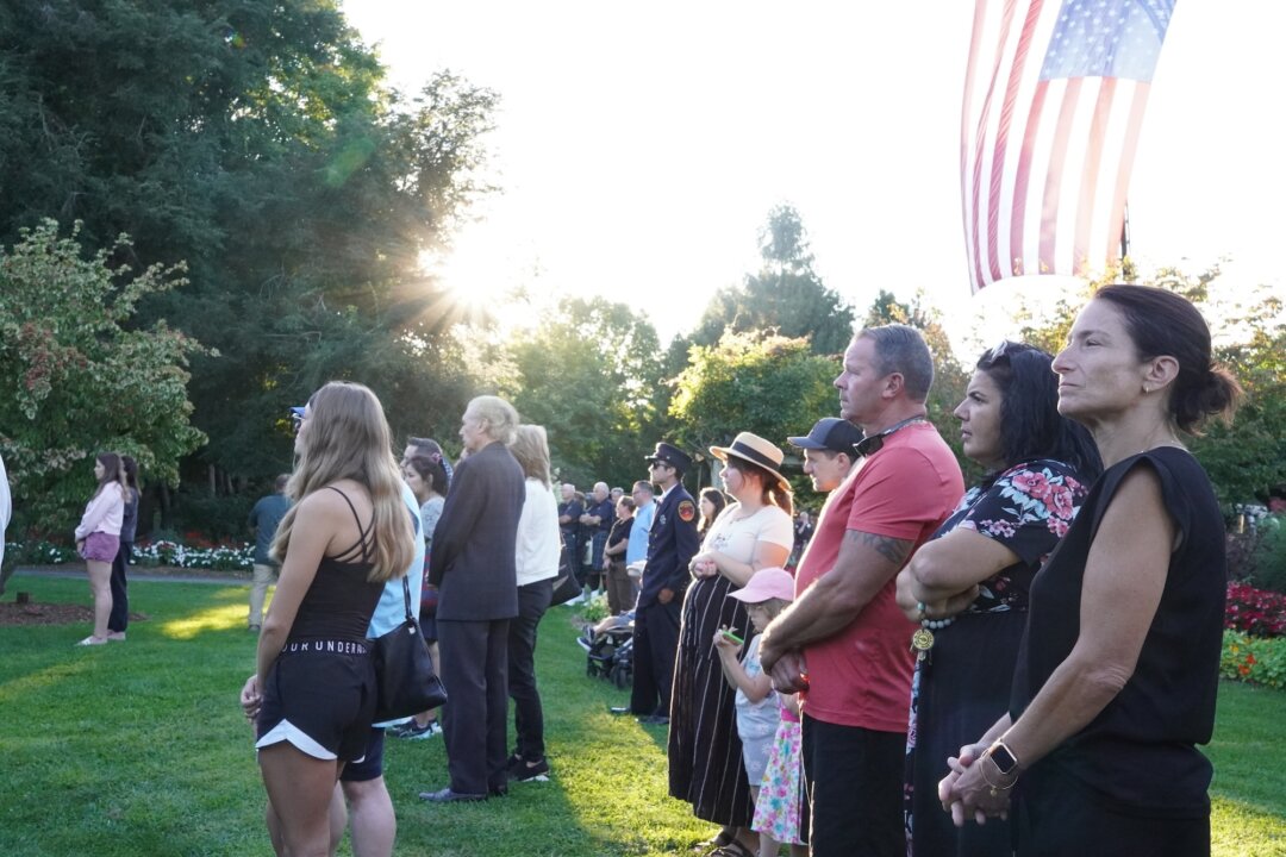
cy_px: 428
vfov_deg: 32.6
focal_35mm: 41
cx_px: 643
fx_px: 1468
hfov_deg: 47.3
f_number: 9
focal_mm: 27.4
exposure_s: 1/320
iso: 2500
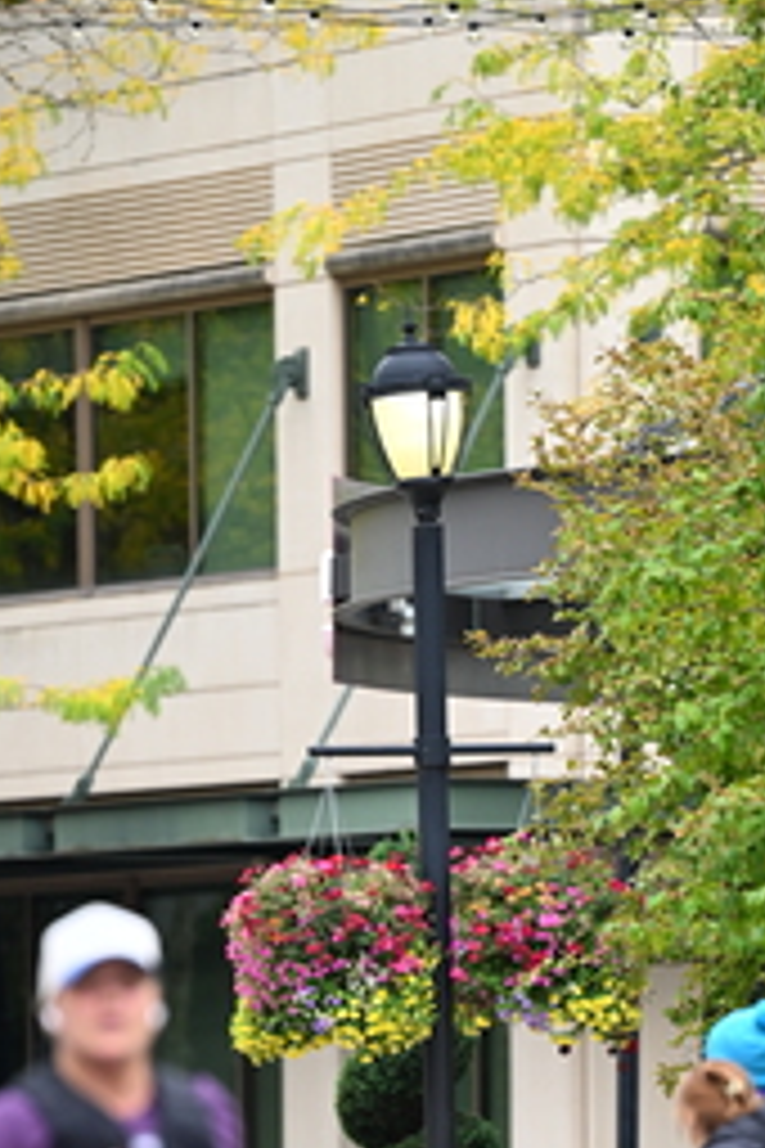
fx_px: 13418
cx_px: 457
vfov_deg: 4.9
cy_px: 1031
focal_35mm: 421
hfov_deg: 3.3
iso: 640
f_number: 2.8
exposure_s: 1/1600
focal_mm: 195
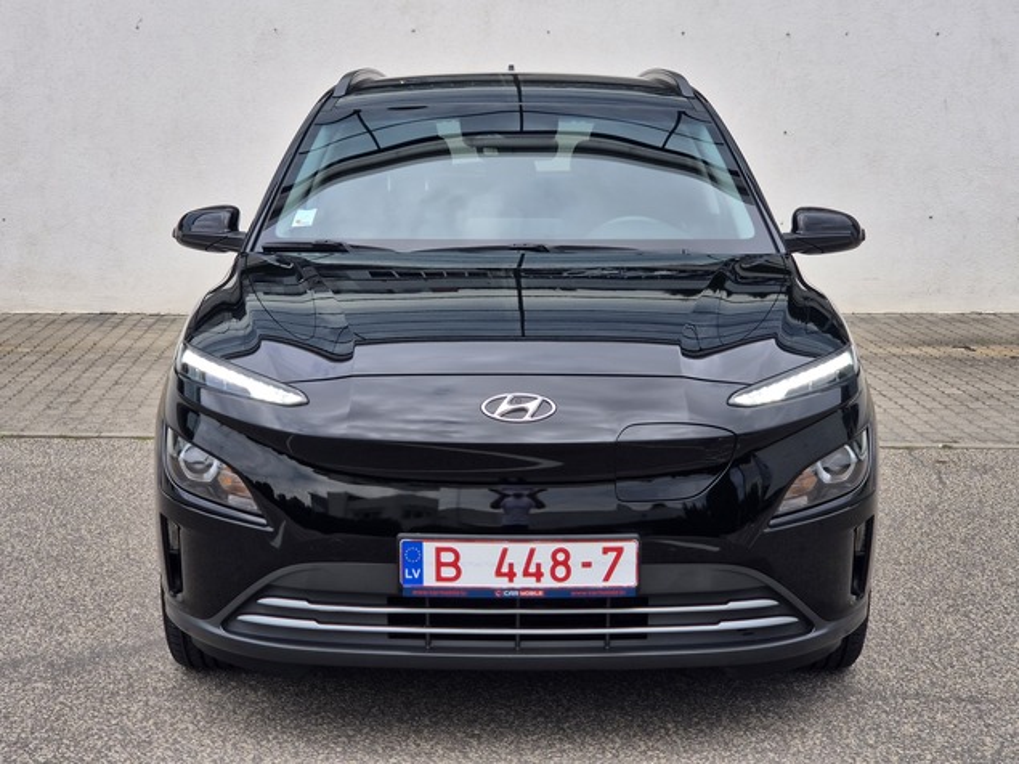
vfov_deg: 21.3
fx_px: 2031
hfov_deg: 28.2
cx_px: 510
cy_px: 382
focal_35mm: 69
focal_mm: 7
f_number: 2.4
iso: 25
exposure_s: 1/385
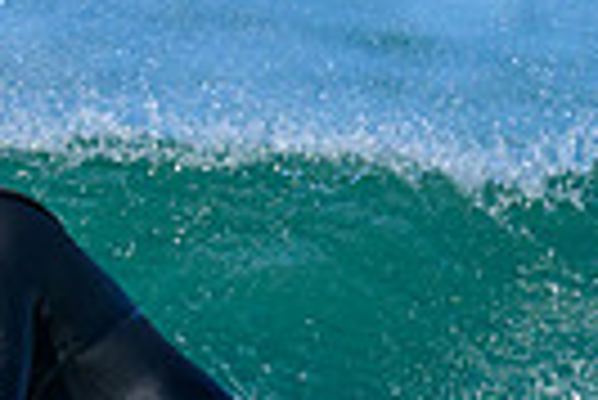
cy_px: 636
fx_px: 79703
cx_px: -424
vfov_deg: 0.3
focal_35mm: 4793
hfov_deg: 0.4
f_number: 6.3
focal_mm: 800
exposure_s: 1/2000
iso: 320
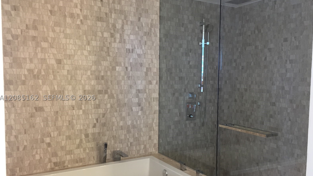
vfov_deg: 36.6
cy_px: 98
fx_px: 266
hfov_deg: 61.0
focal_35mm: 32
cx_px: 156
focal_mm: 4.15
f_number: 2.2
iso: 125
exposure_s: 1/30
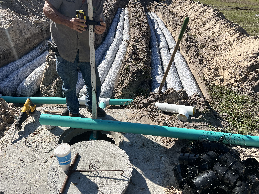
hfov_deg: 67.3
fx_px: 195
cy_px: 97
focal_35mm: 26
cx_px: 130
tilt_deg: -29.1
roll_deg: -1.9
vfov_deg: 53.1
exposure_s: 1/4630
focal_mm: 5.7
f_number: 1.5
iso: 50
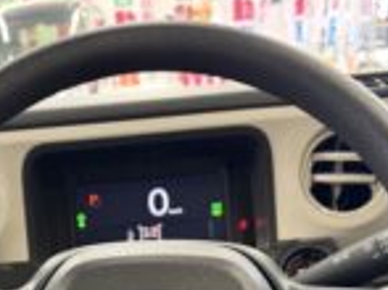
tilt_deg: -21.8
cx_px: 116
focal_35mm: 62
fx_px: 694
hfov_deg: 30.9
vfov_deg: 22.1
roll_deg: +6.4
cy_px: 331
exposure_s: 1/33
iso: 500
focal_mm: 5.96
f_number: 1.6
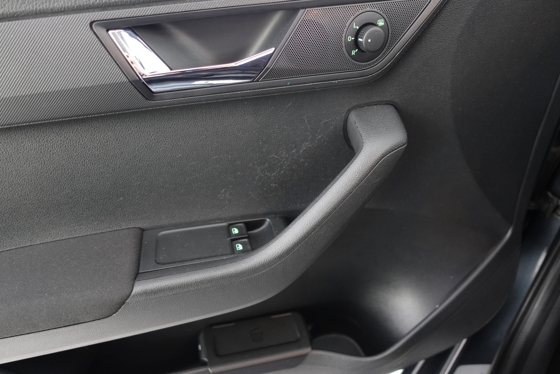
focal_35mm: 24
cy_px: 187
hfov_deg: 73.7
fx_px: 373
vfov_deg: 53.1
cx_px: 280
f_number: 1.8
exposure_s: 1/8
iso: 800
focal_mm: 9.4
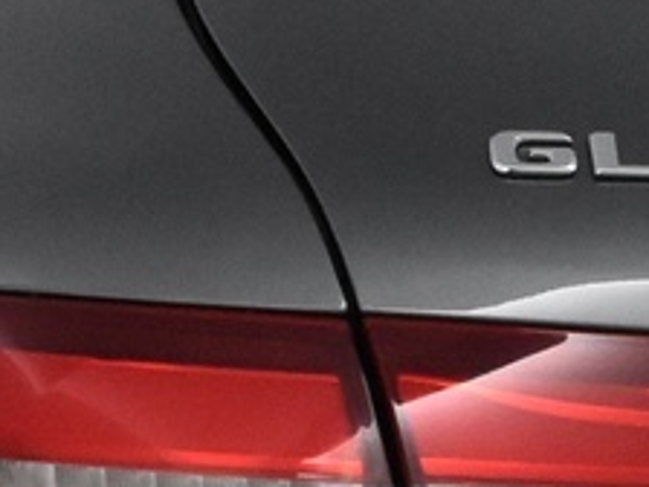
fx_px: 4883
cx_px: 1016
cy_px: 1038
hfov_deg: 7.5
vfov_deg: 5.6
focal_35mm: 260
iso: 3200
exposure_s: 1/160
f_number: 6.3
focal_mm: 25
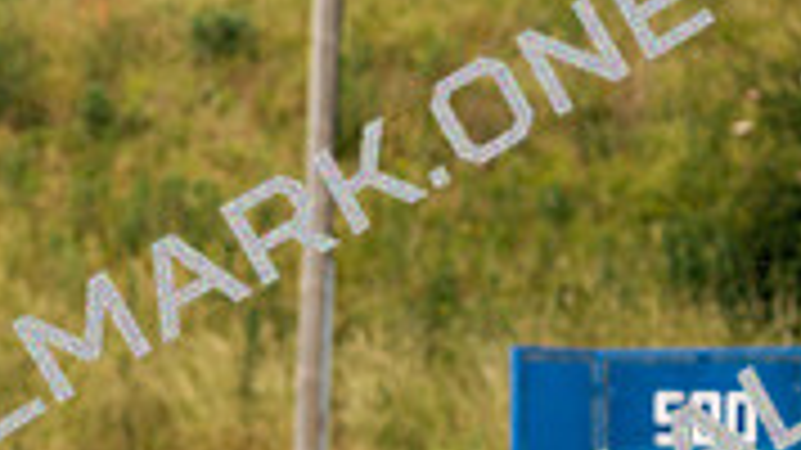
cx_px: -86
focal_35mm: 1023
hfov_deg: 2.1
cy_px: 790
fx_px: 21721
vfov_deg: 1.2
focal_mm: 300
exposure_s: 1/2000
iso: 320
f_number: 6.3
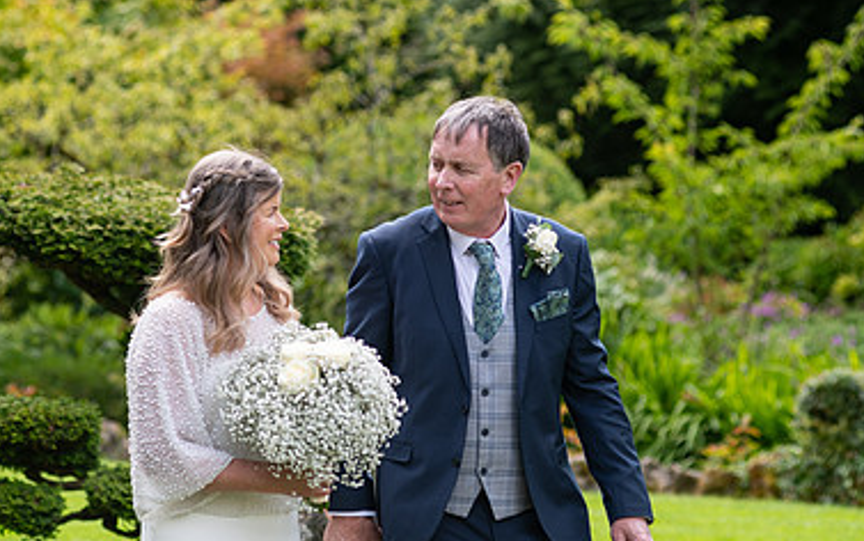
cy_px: 361
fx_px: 4617
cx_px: 328
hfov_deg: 10.7
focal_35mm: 196
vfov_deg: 6.7
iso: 200
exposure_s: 1/500
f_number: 3.5
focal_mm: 125
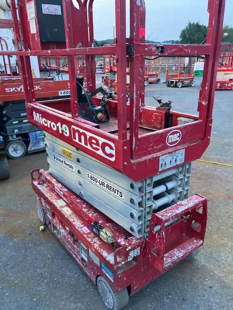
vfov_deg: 63.4
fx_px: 251
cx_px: 116
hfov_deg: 49.8
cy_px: 155
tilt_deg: -20.8
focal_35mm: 28
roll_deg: +0.4
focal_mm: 3.99
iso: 320
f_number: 1.8
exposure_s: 1/40
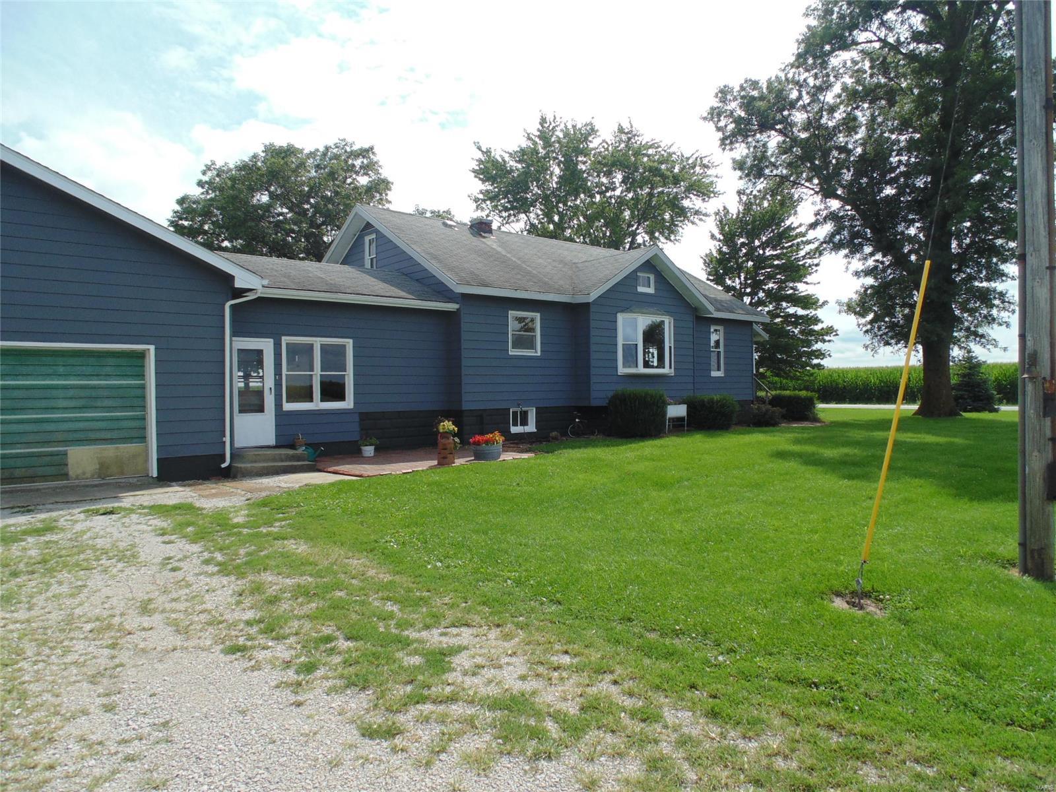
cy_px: 396
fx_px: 671
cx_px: 528
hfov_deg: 76.4
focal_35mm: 22
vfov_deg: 61.1
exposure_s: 1/800
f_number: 3.1
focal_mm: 4
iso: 80
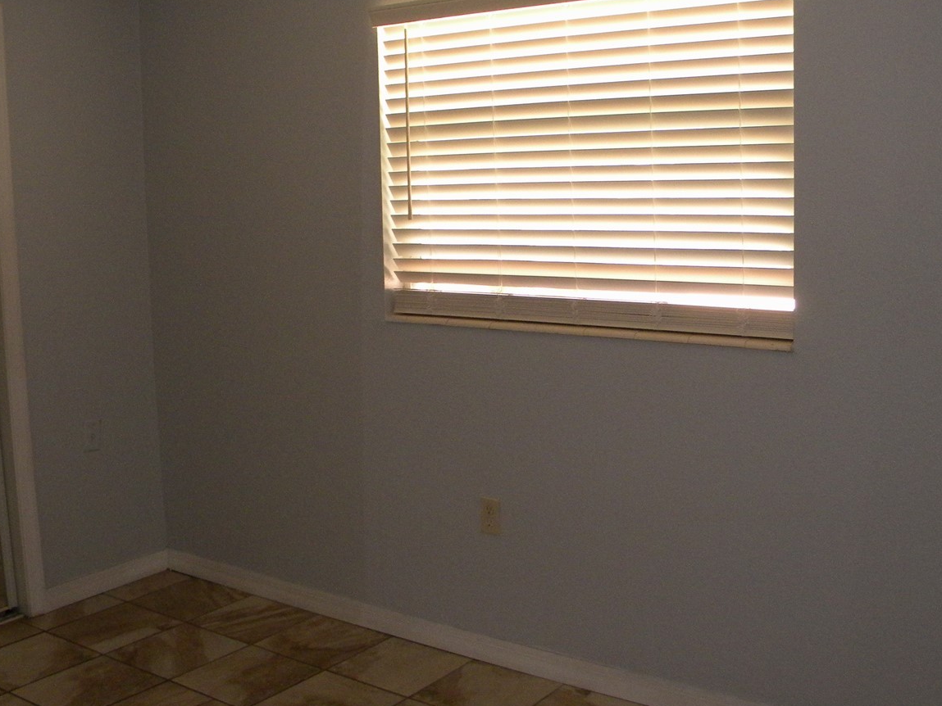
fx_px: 1061
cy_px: 330
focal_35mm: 39
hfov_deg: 47.8
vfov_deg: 36.8
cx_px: 529
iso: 301
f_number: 3.5
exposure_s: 1/75.2
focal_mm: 5
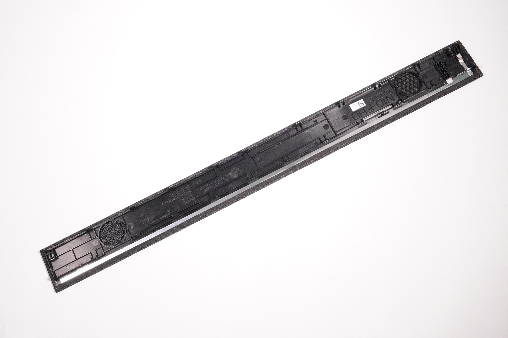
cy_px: 169
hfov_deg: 57.3
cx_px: 254
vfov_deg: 39.9
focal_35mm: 33
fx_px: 465
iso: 1600
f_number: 5.6
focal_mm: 22
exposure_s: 1/200
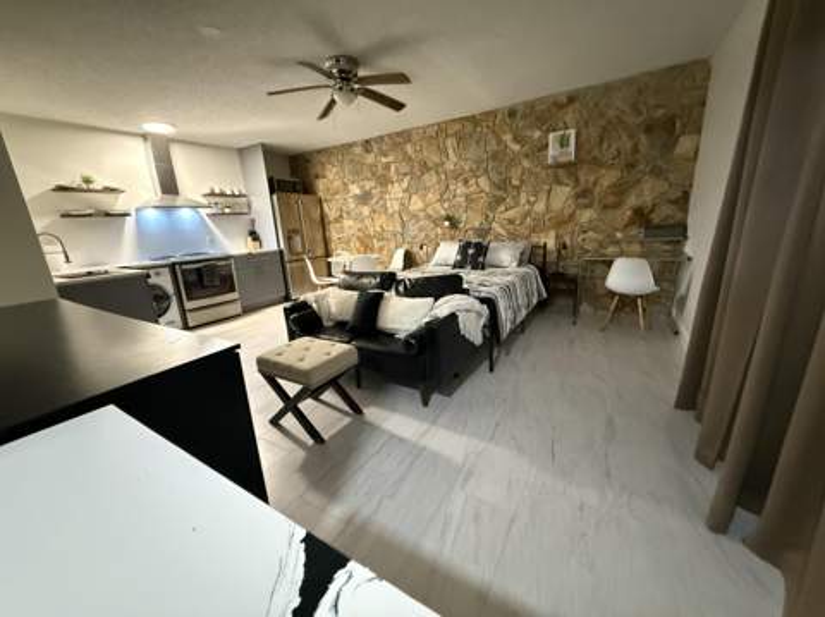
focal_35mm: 14
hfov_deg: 102.1
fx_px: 333
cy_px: 308
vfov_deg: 85.6
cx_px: 412
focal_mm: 2.22
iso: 1250
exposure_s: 1/40
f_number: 2.2
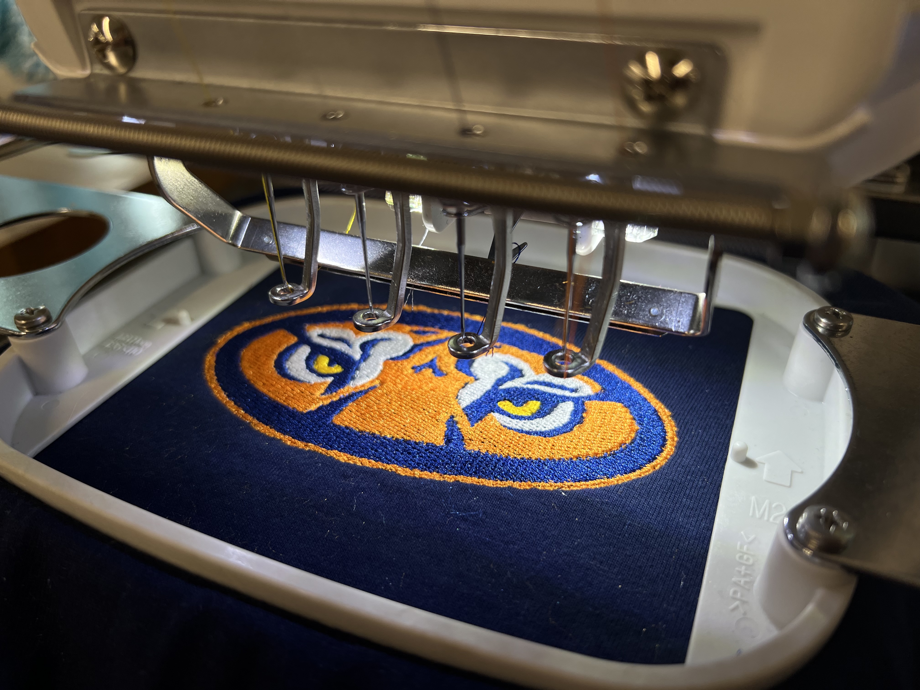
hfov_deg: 67.3
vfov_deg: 53.1
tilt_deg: -34.3
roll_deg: +1.2
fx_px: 691
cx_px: 460
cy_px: 345
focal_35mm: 26
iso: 40
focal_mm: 5.7
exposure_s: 1/175
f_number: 1.5
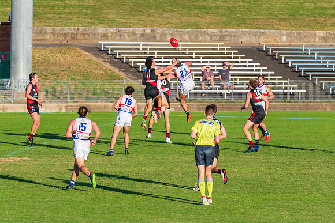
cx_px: 146
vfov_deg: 3.9
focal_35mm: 349
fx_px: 3250
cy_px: 107
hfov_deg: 5.9
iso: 1000
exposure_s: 1/4000
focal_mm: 300
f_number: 5.6
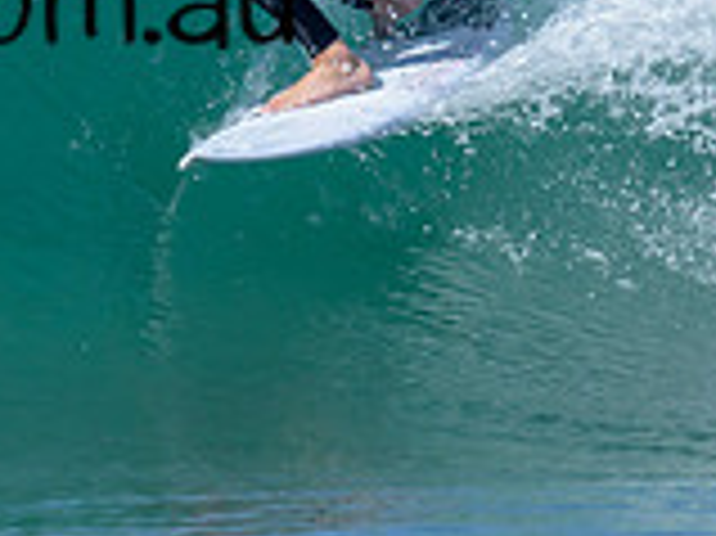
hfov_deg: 0.5
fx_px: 79594
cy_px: -208
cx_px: -180
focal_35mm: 3851
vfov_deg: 0.4
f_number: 6.3
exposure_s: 1/2000
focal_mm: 800
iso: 400
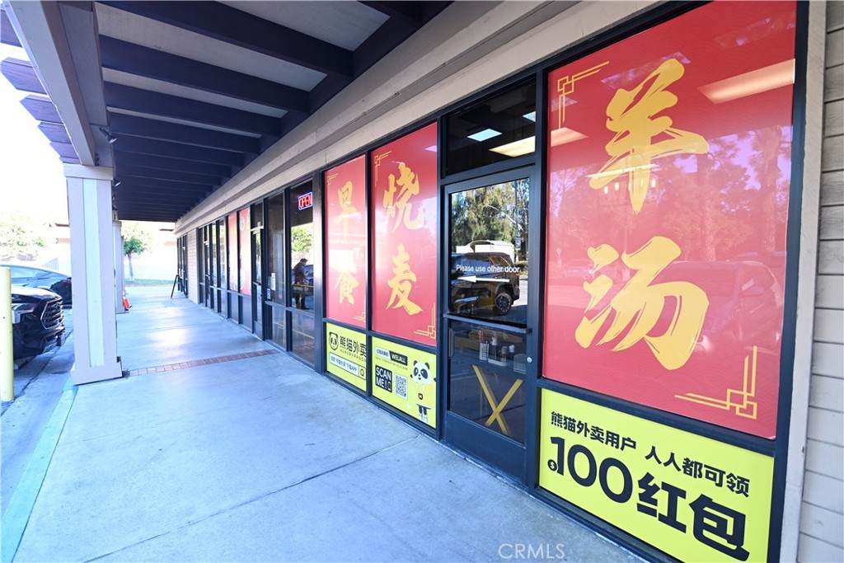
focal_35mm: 16
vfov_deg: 73.8
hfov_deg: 96.7
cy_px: 282
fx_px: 375
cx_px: 422
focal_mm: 16
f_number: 4
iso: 800
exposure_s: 1/125
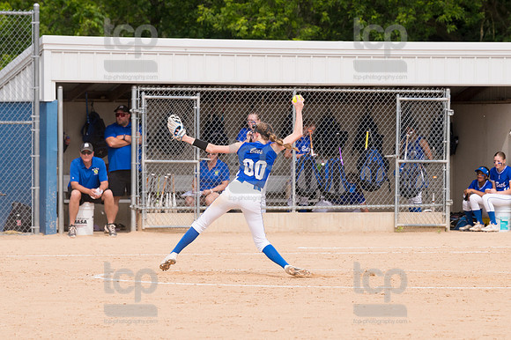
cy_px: 170
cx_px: 256
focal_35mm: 300
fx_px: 4256
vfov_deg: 4.6
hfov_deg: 6.9
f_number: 5.6
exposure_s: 1/1600
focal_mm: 200
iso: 320
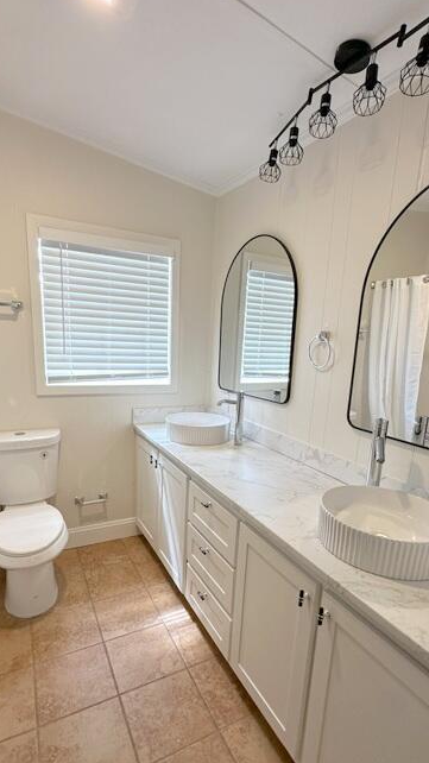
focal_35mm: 19
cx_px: 215
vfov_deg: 89.3
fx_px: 384
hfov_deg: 58.3
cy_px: 422
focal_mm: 2.22
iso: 125
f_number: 2.2
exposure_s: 1/120
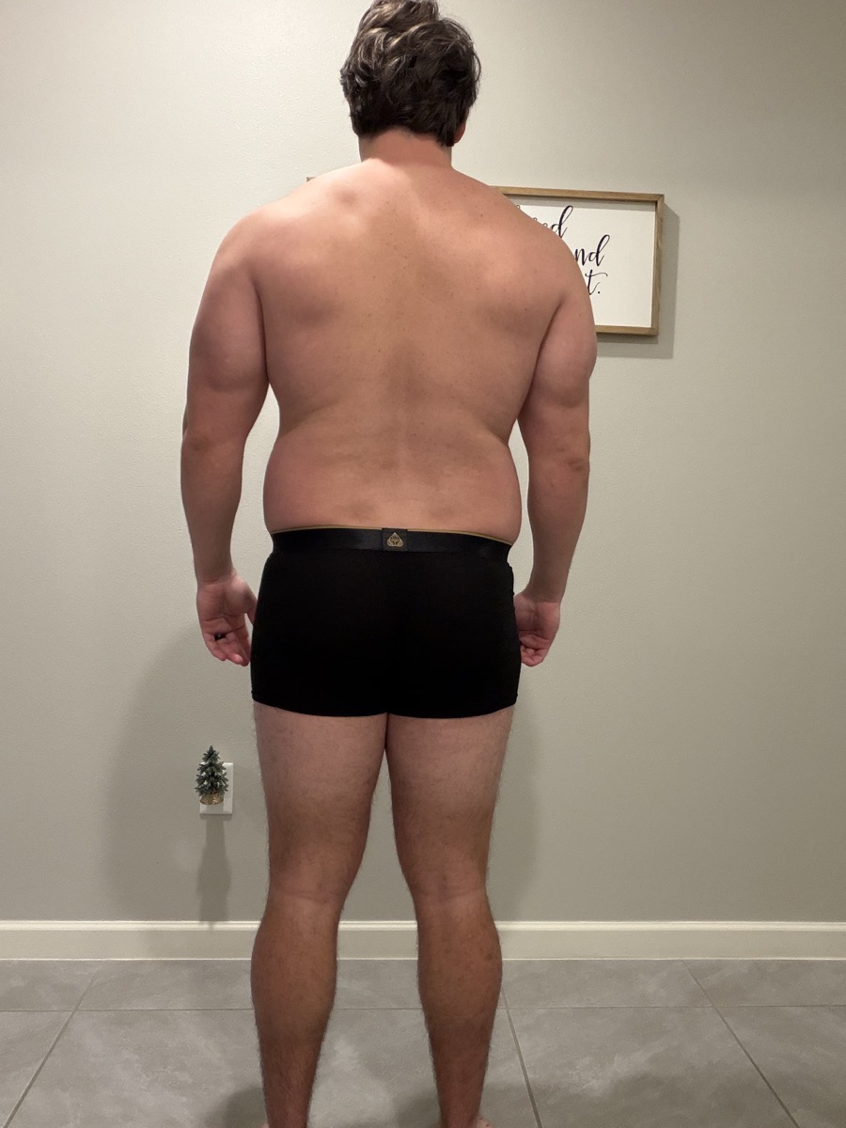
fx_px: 978
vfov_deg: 60.0
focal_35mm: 30
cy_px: 564
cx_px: 423
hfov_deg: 46.8
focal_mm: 2.71
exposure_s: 1/60
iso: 250
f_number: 1.9
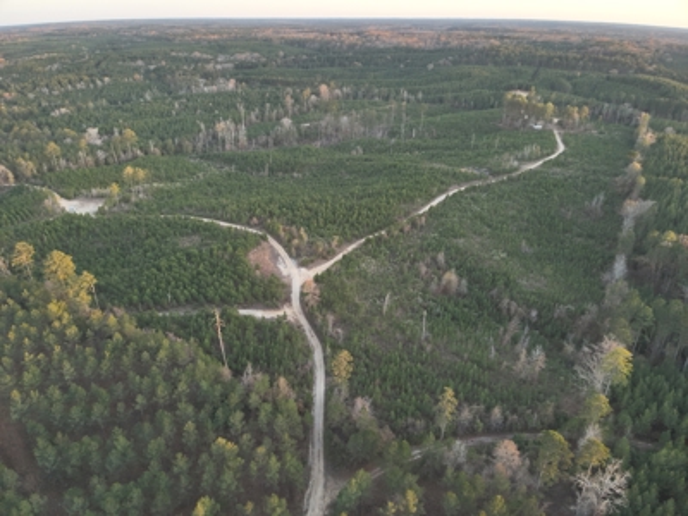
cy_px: 258
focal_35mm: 24
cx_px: 344
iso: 360
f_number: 2.8
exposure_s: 1/120
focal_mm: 4.4
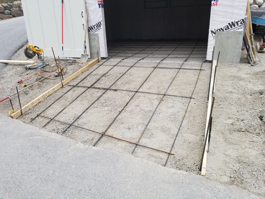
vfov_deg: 53.1
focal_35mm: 26
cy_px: 100
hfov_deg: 67.3
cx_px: 132
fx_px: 199
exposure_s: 1/850
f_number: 1.7
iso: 50
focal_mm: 4.25
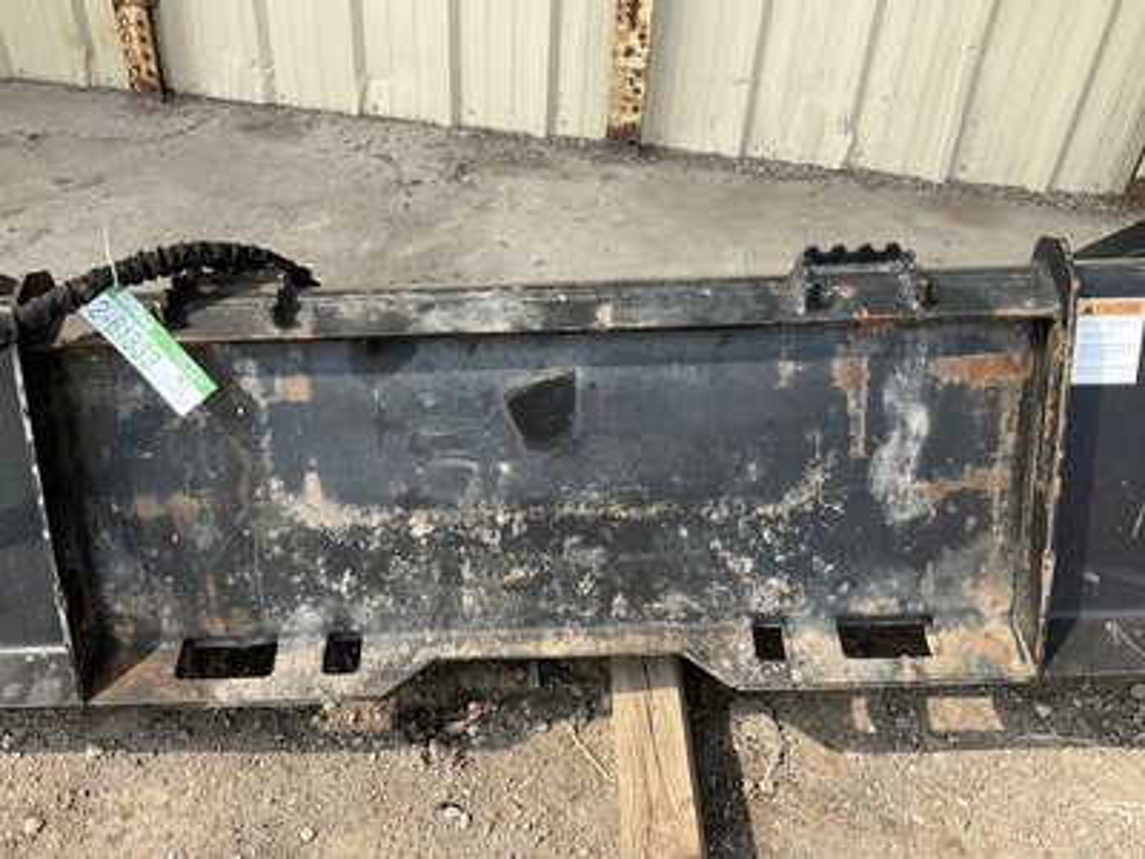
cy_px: 430
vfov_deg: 48.2
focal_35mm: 29
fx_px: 959
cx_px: 572
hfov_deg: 61.7
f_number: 1.8
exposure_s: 1/606
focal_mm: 3
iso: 25
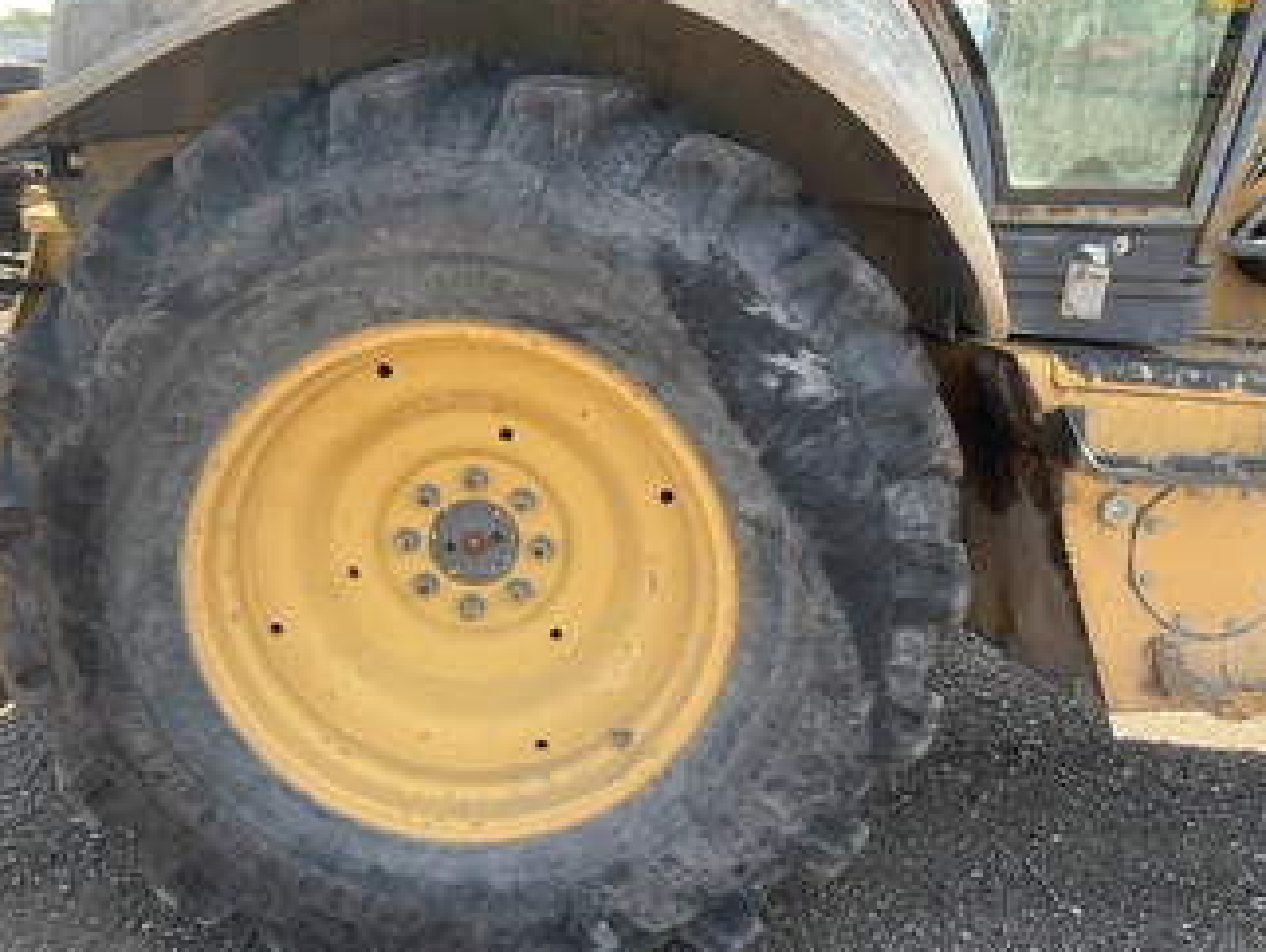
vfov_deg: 39.7
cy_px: 500
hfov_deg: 51.0
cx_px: 519
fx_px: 1318
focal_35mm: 36
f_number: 1.8
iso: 20
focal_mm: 3
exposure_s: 1/223
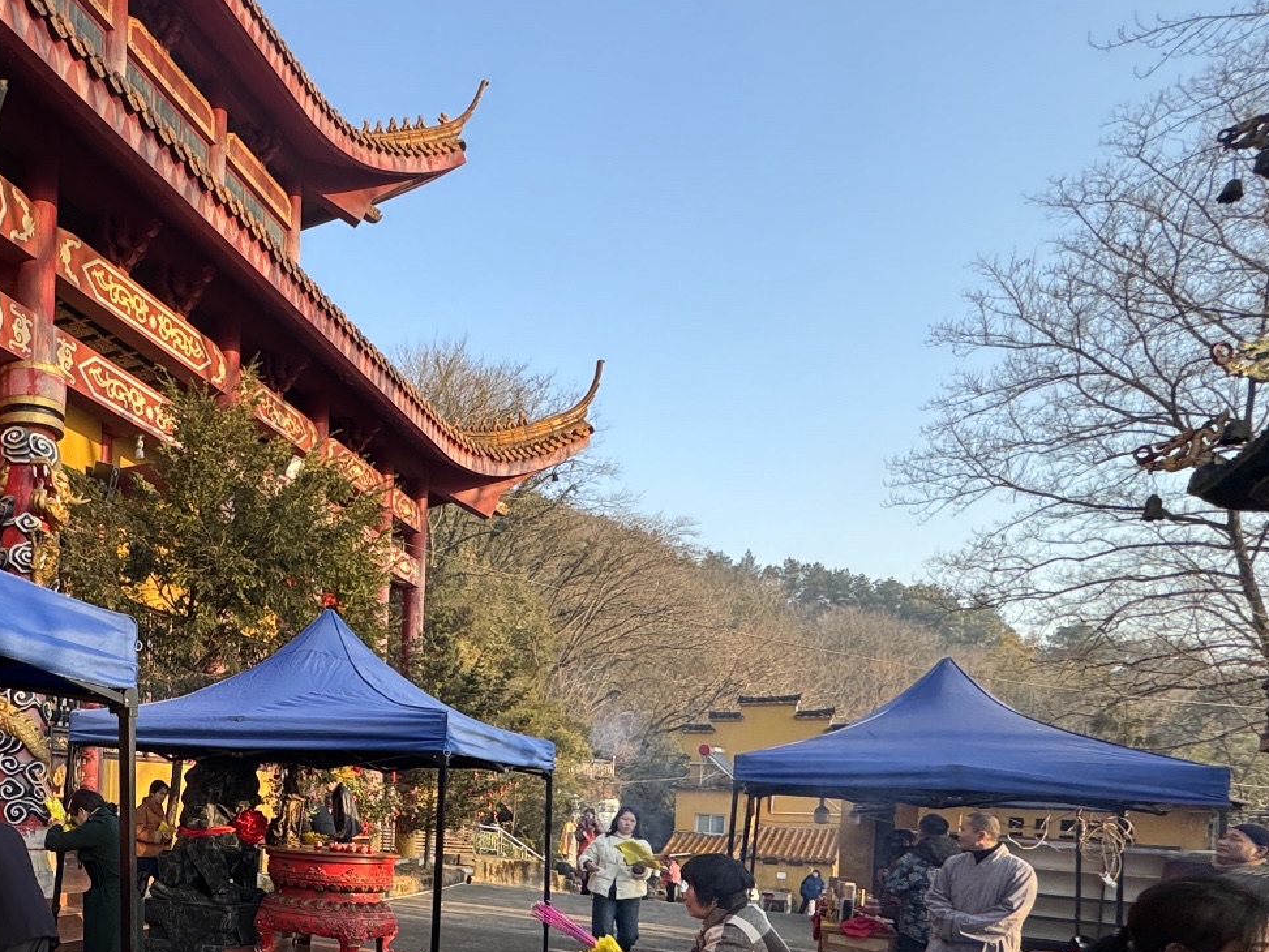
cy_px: 807
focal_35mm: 29
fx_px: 1063
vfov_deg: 45.0
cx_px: 117
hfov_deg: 53.6
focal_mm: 2.22
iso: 40
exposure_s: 1/124
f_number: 2.2
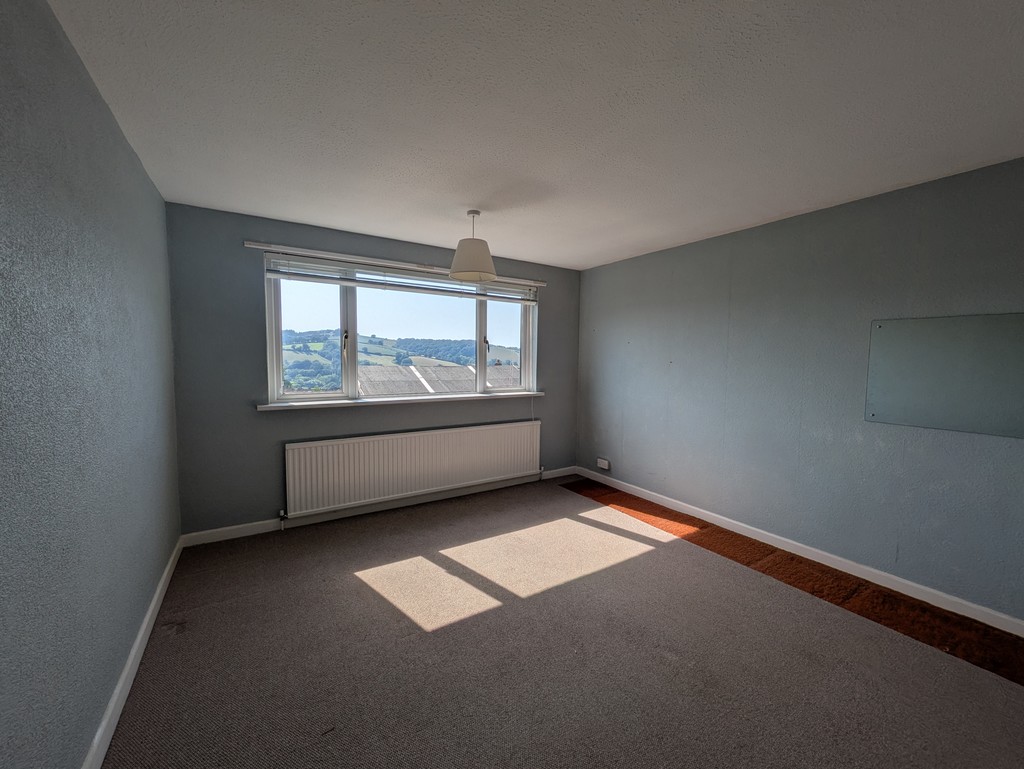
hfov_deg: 102.0
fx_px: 414
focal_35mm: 14
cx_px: 512
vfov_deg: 85.7
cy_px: 384
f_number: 2.2
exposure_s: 1/1188
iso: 44
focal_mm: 1.83
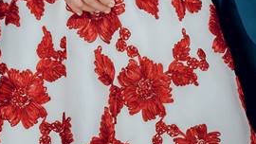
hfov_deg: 7.7
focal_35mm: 279
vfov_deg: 4.3
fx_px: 1894
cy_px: -180
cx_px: 148
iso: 100
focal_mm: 60
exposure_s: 1/160
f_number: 13
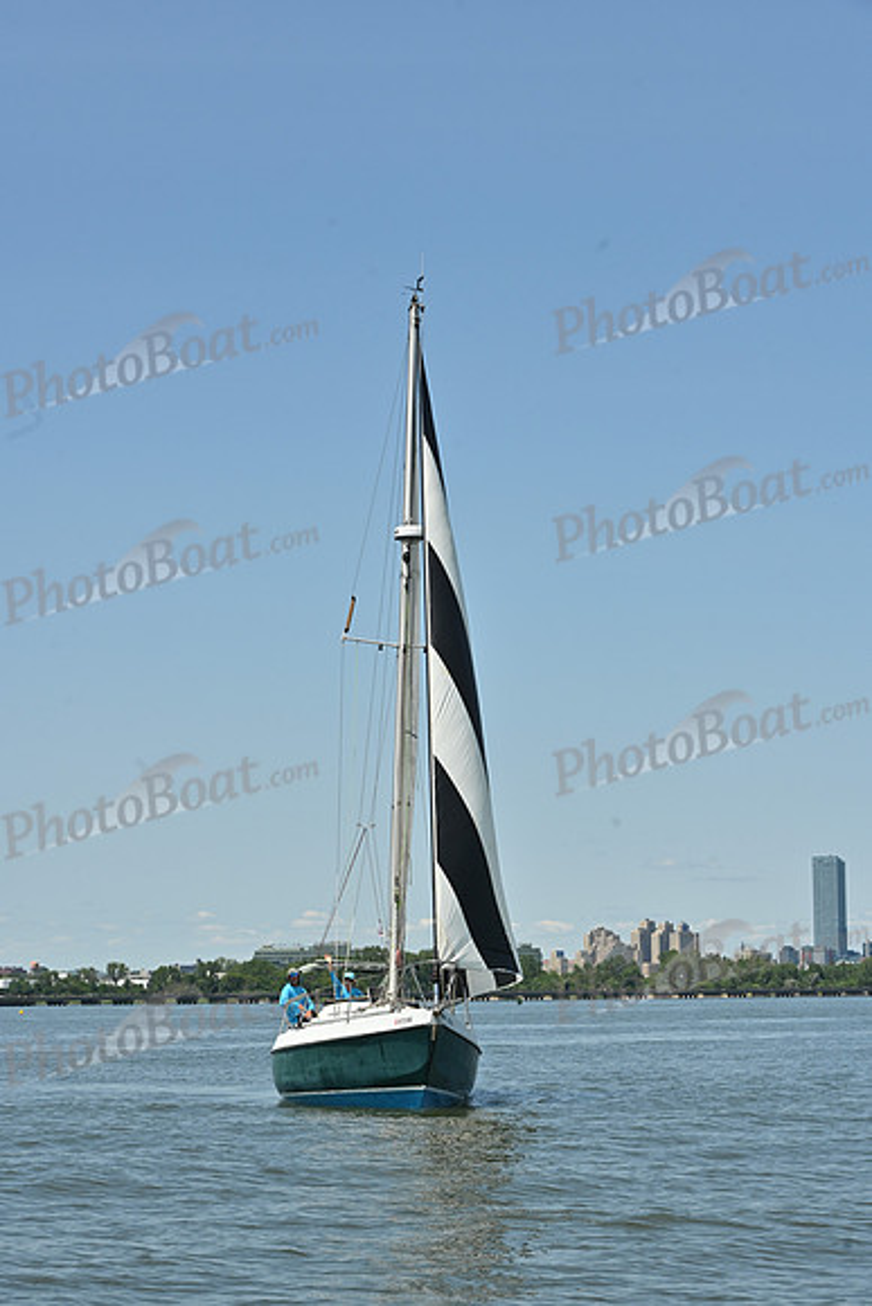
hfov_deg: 16.1
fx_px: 3086
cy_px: 653
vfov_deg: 23.9
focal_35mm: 85
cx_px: 436
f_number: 11
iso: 320
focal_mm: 85
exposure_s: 1/1000
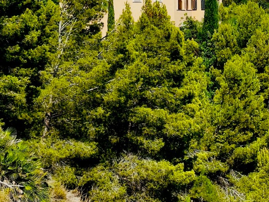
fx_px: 855
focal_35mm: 110
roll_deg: +1.1
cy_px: 3
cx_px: 290
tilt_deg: +0.3
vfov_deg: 13.3
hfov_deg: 17.3
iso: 64
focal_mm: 6.86
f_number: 1.78
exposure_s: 1/5263
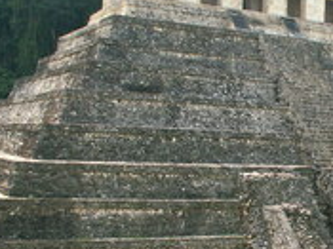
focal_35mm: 78
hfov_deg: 24.1
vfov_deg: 18.9
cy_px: 148
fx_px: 750
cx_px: 317
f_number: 5
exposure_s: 1/125
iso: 50
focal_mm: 5.86
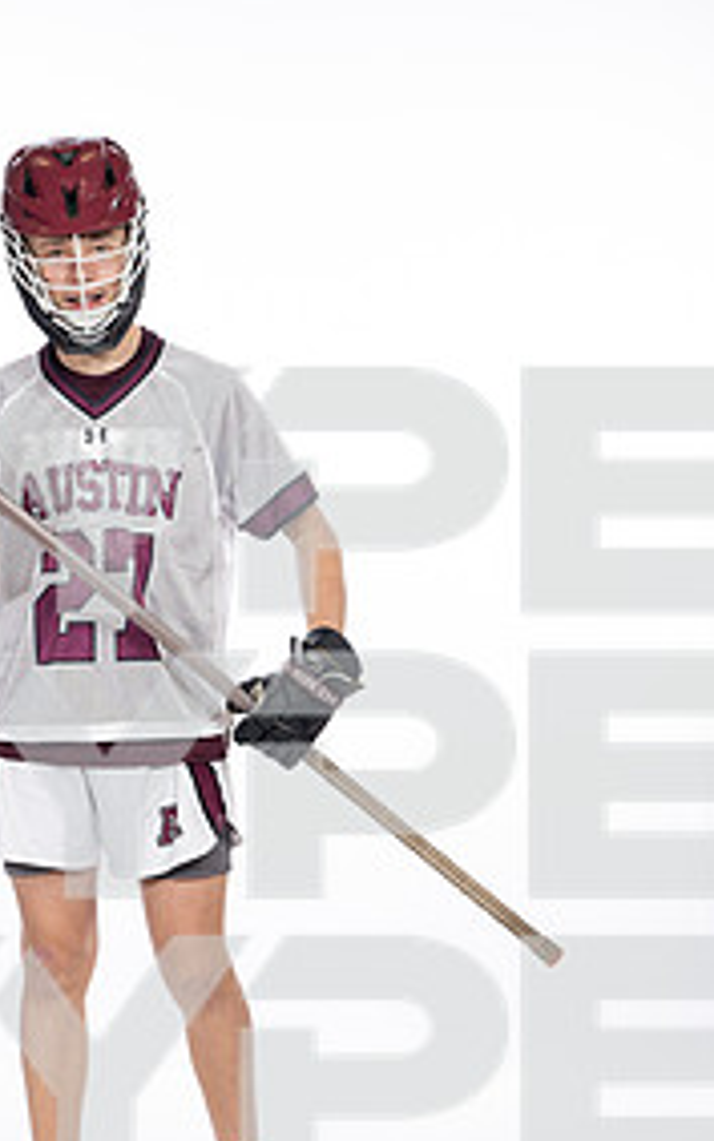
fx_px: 2521
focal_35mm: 81
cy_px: 778
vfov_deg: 25.4
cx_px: 202
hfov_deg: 16.1
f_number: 7.1
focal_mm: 50
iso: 640
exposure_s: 1/250
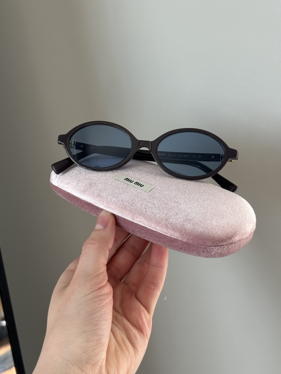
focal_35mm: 48
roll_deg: -0.3
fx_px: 520
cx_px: 140
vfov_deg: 39.7
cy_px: 187
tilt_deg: -23.5
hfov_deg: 30.3
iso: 64
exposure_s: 1/173
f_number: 1.78
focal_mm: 6.76
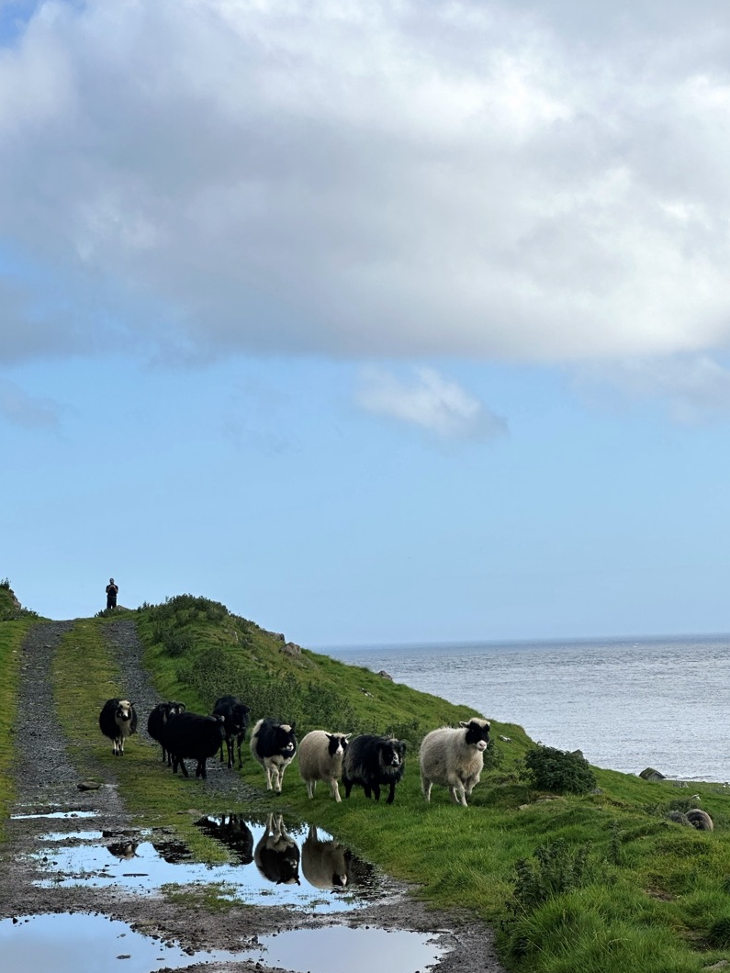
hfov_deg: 15.9
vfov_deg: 21.1
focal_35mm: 93
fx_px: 2615
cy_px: 567
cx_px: 310
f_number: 2.8
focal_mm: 9
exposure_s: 1/960
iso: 32
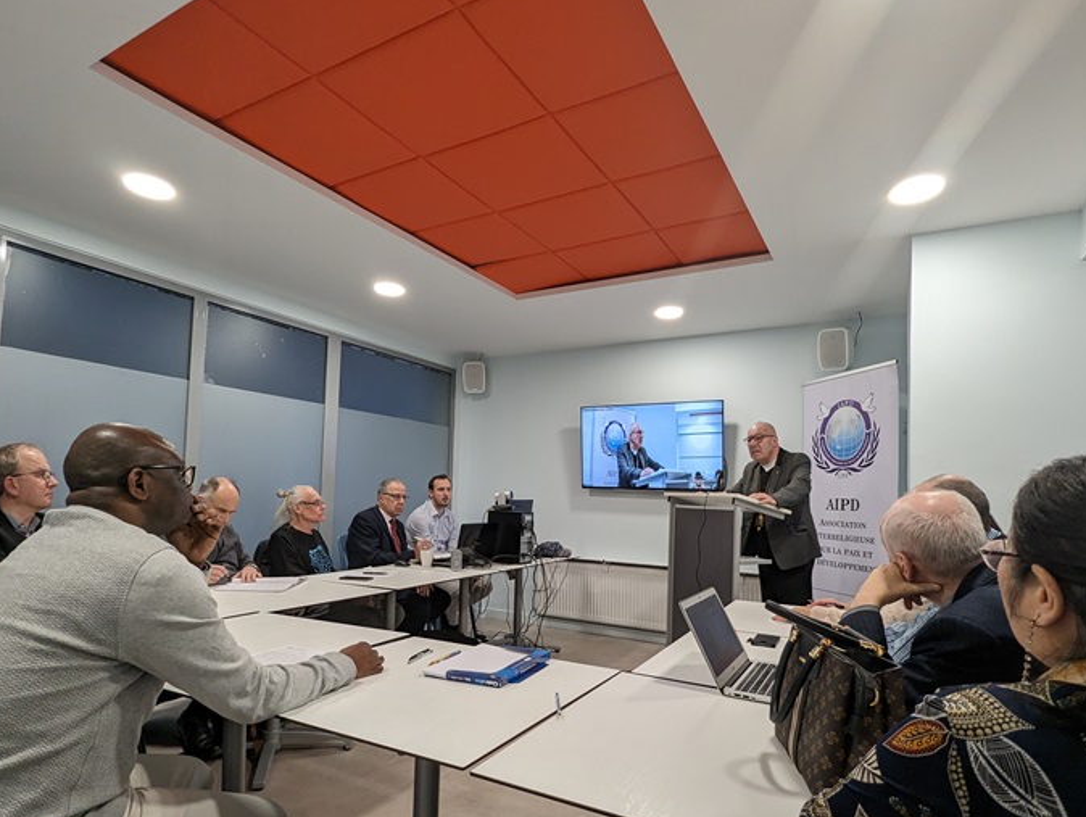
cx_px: 554
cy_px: 469
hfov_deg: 84.6
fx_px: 597
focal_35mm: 19
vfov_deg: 68.4
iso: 115
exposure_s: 1/59.1
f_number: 2.2
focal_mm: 2.35
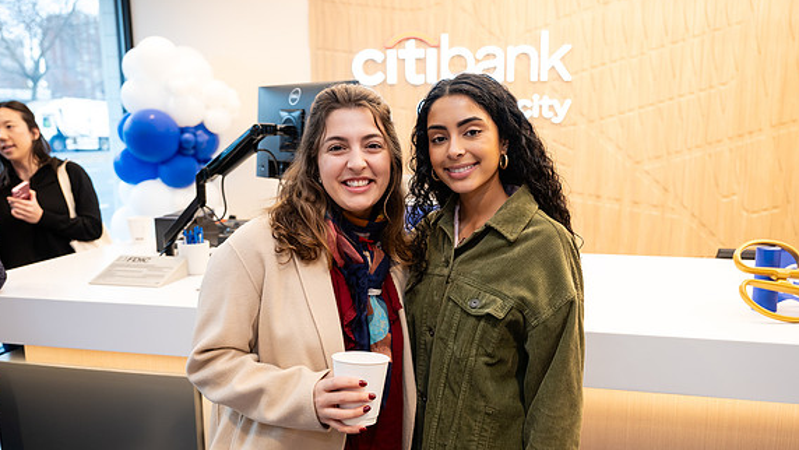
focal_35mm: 32
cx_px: 417
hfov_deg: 61.0
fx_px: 678
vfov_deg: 36.7
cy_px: 248
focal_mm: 28
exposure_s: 1/200
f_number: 3.2
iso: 800
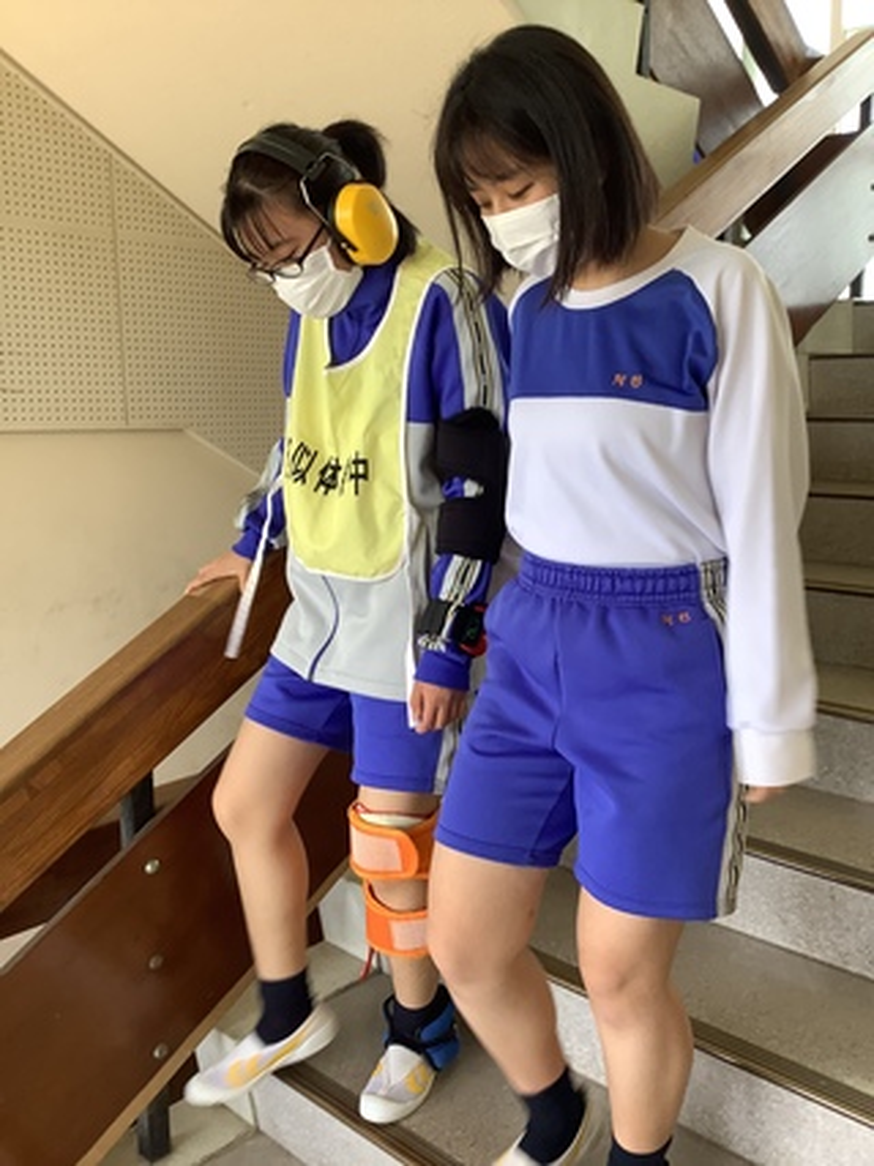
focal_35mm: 31
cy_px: 583
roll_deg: +0.0
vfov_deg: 58.4
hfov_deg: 45.4
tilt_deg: -9.6
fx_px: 1044
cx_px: 437
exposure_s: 1/50
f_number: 2.4
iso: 80
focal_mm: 3.3
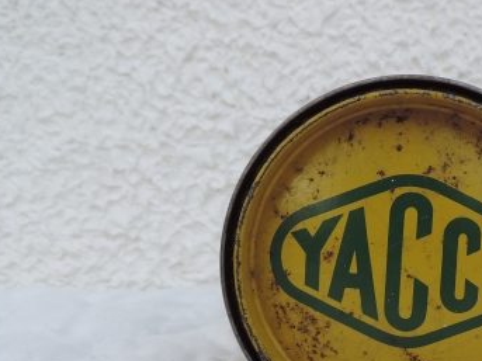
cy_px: 257
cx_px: 405
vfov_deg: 33.8
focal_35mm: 42
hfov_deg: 42.2
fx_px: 585
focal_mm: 4.3
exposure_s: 1/200
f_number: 3
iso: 80
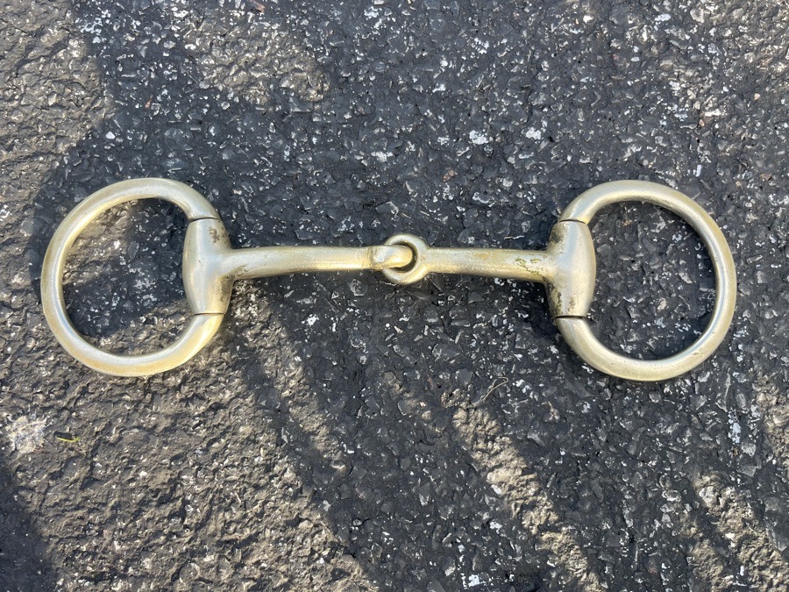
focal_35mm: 26
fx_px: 593
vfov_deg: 53.1
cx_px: 394
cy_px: 296
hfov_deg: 67.3
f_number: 1.6
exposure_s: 1/182
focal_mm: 5.1
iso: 50
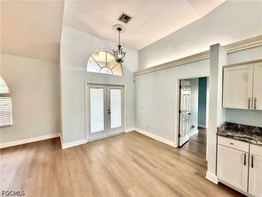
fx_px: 106
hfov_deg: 102.1
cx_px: 131
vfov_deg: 85.7
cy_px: 98
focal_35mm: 14
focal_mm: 2.22
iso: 125
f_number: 2.2
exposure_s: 1/120
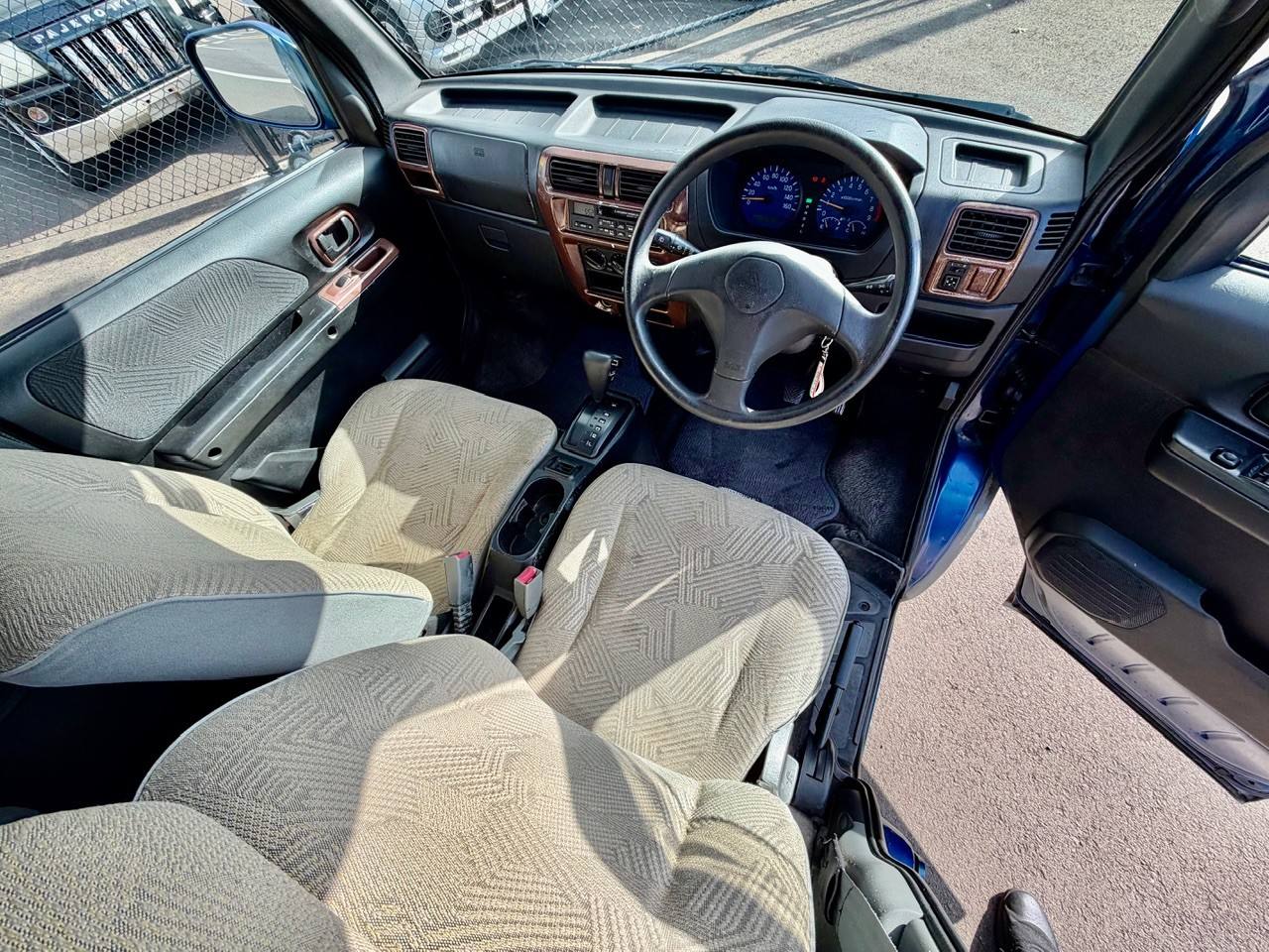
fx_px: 513
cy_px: 476
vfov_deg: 85.7
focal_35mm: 14
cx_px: 634
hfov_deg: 102.1
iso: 40
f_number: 2.2
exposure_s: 1/250
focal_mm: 2.22
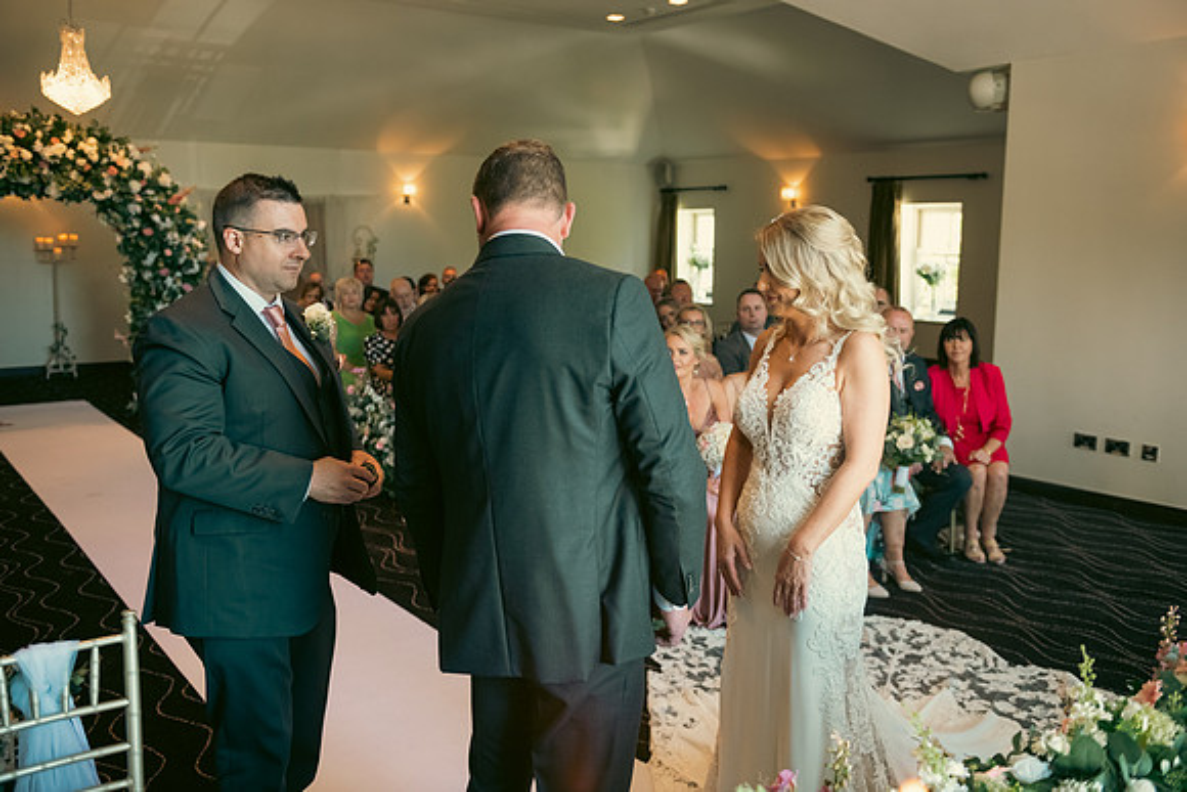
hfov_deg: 58.7
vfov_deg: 41.1
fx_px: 1055
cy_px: 396
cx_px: 594
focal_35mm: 32
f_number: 3.5
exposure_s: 1/160
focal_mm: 32
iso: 1000
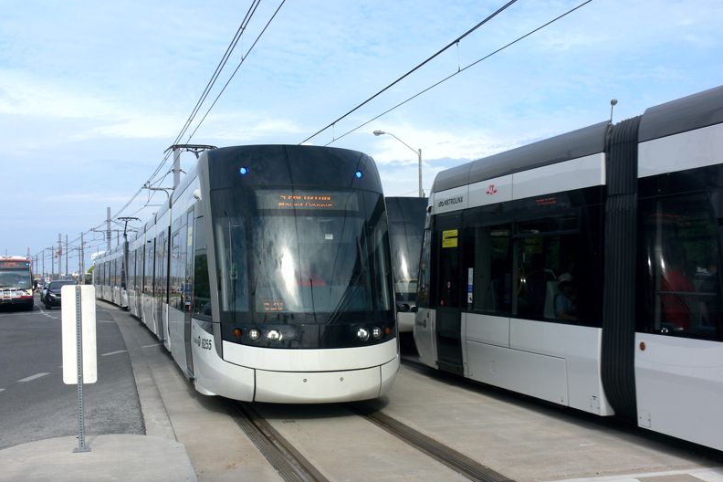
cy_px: 271
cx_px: 360
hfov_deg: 46.4
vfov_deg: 31.9
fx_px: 843
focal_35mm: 42
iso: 80
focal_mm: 8.4
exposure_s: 1/320
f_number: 5.6
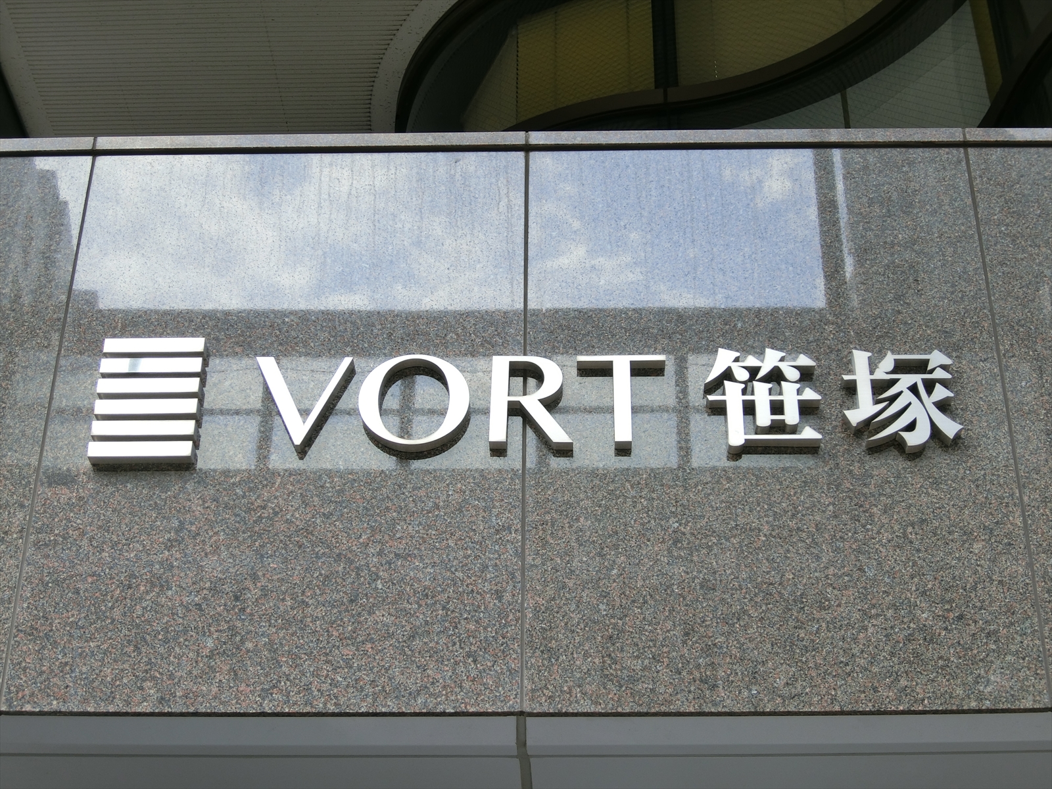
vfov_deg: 24.4
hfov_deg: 32.2
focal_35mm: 60
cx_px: 526
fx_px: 1823
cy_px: 394
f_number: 4.8
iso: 80
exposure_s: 1/125
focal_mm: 12.8
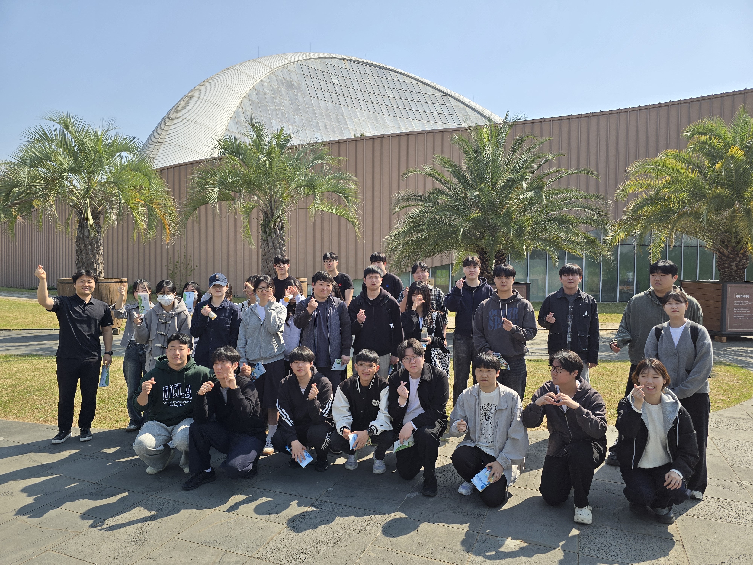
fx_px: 500
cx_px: 376
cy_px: 282
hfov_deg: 73.9
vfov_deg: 58.9
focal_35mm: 23
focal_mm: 6.3
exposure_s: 1/788
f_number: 1.7
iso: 12
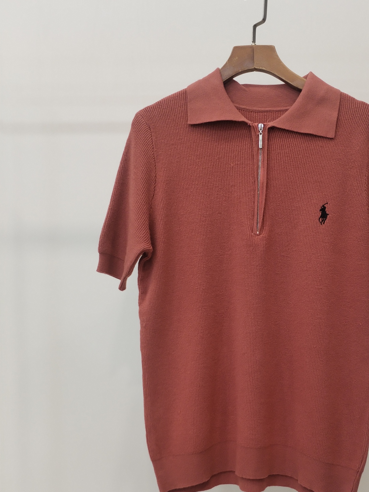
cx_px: 265
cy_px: 317
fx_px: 597
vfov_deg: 44.3
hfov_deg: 33.8
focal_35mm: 42
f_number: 1.8
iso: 350
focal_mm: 4.75
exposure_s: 1/60
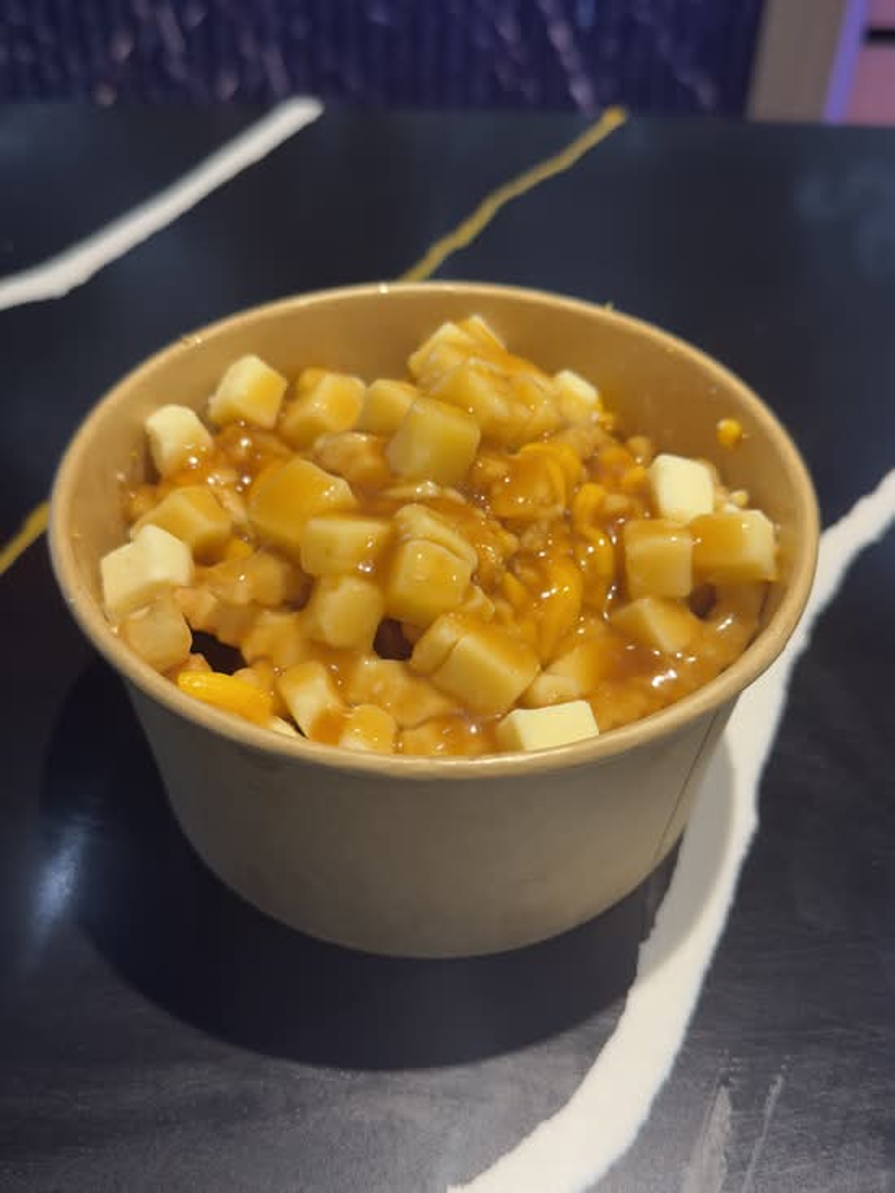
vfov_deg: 52.6
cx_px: 448
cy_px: 596
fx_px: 1206
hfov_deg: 40.7
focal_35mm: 35
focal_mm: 6.76
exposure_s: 1/60
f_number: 1.78
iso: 160
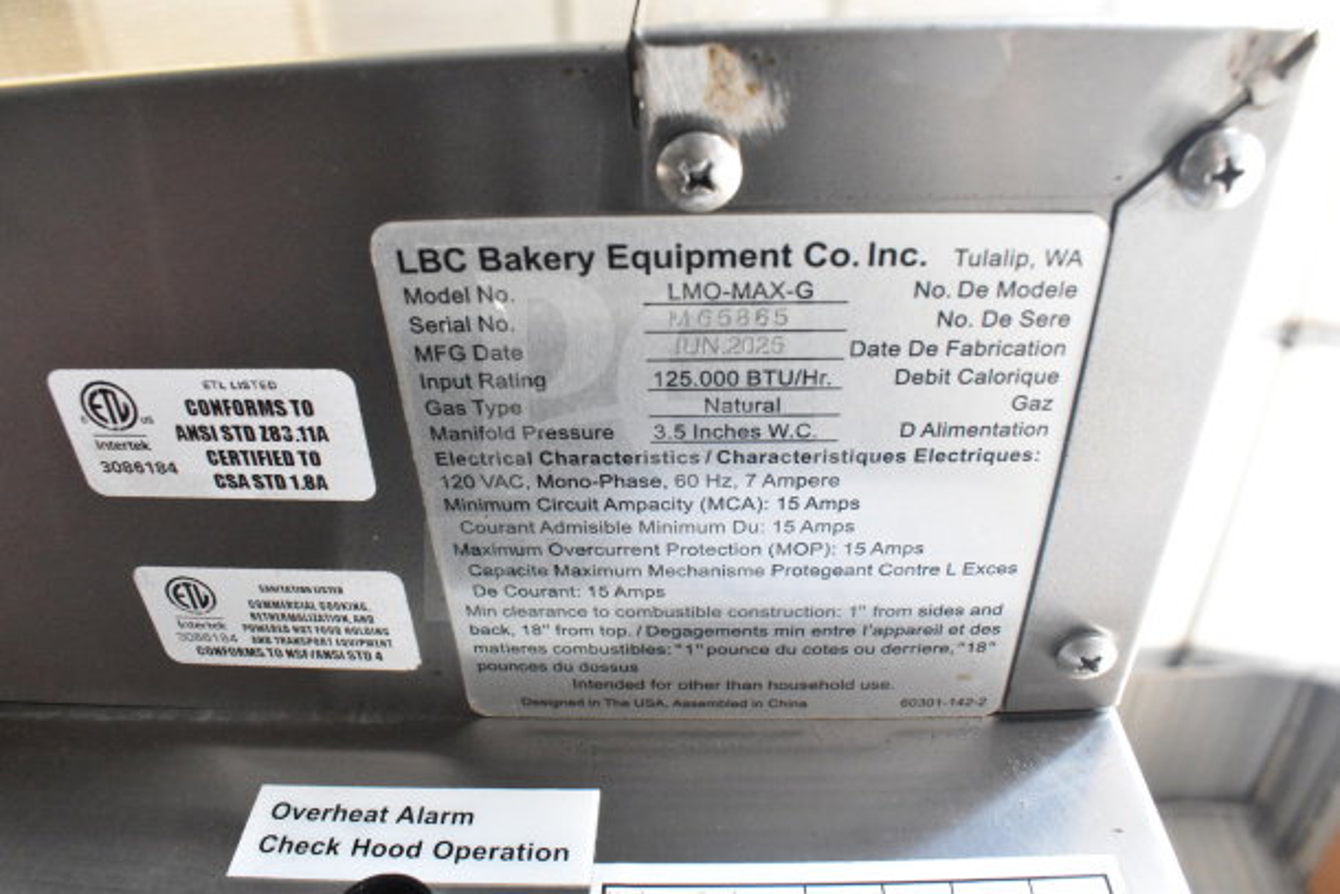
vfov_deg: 48.0
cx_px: 670
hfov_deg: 67.4
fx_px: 1005
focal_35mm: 27
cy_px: 447
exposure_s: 1/250
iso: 6400
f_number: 8
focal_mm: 18
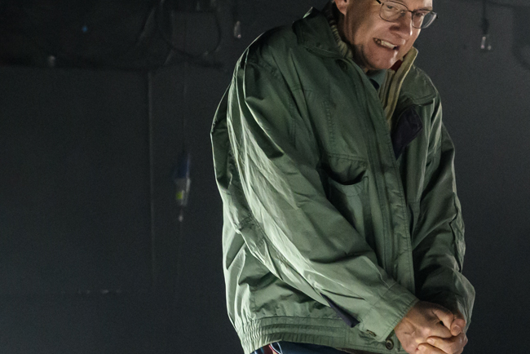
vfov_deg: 7.5
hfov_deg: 11.0
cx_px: 673
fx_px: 2695
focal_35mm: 183
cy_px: 371
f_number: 4
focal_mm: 48
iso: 2000
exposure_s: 1/400
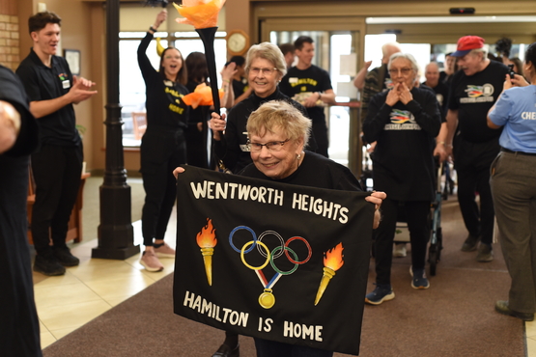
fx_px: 744
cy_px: 178
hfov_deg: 39.6
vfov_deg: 27.0
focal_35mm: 50
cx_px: 268
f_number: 4
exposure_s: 1/200
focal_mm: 50
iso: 1250
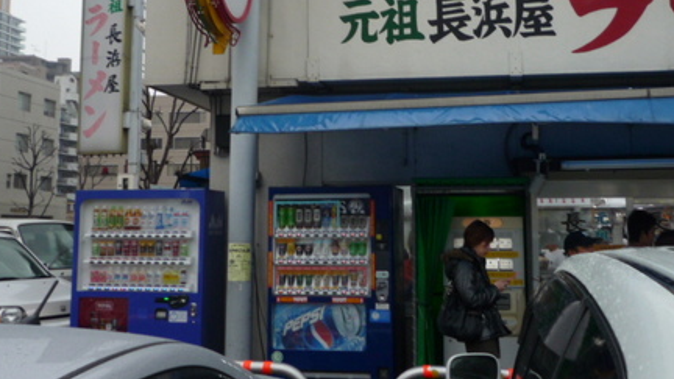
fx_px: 822
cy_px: 112
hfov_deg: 44.6
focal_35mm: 46
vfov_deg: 25.8
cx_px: 351
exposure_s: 1/50
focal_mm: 4.4
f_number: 2.8
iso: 100
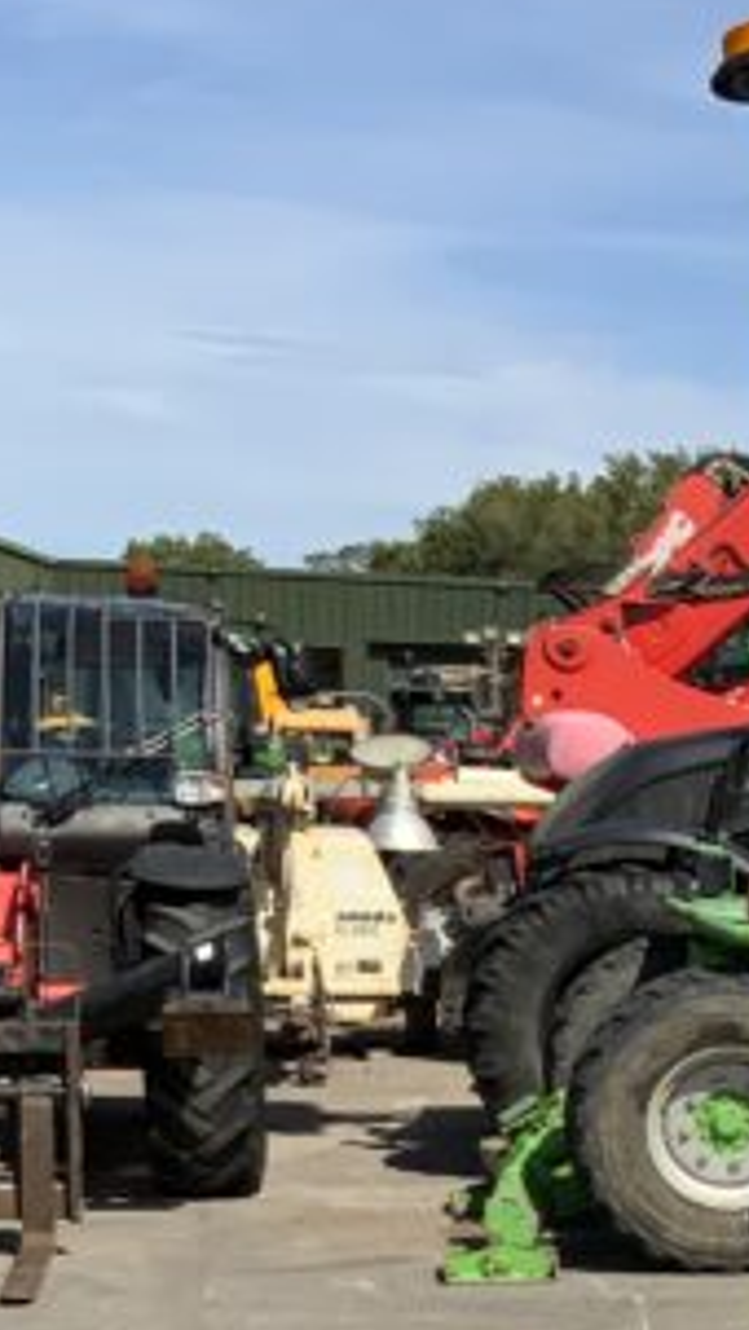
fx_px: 3776
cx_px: 1502
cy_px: 1207
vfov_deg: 19.6
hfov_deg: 10.4
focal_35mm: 107
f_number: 1.8
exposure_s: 1/2538
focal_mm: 3
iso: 20
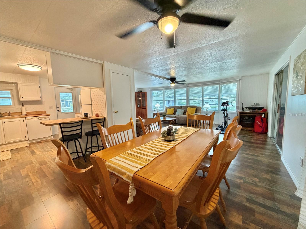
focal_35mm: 14
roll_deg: +1.0
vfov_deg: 85.7
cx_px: 153
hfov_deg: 102.1
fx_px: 124
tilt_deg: -5.0
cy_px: 114
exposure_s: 1/60
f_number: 2.2
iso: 320
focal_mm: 2.22
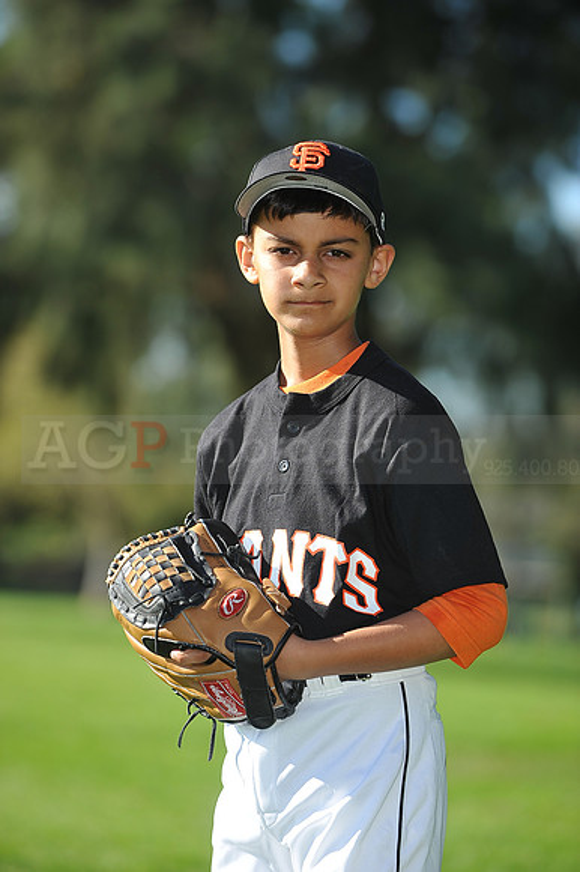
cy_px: 436
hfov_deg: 7.8
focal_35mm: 175
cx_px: 290
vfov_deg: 11.8
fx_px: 4234
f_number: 4.5
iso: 200
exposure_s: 1/800
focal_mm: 175
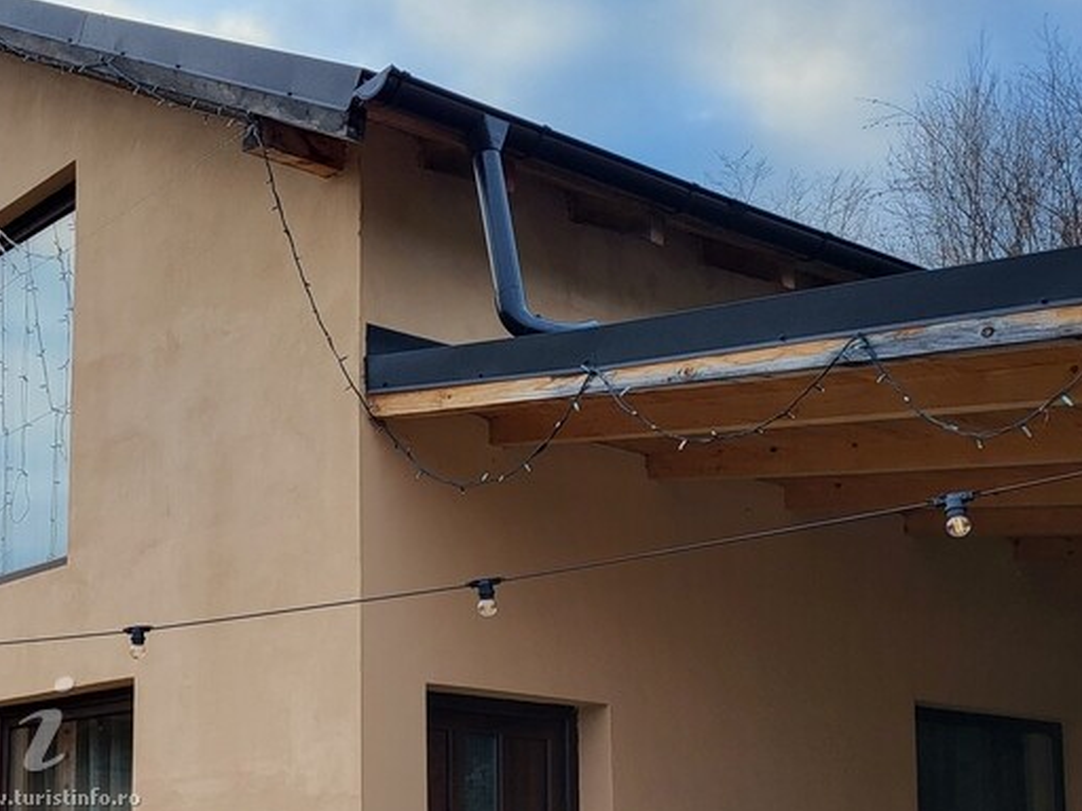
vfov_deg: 27.0
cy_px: 739
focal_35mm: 52
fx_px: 1625
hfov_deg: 34.1
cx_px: 46
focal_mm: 5.4
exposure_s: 1/205
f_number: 1.8
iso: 40
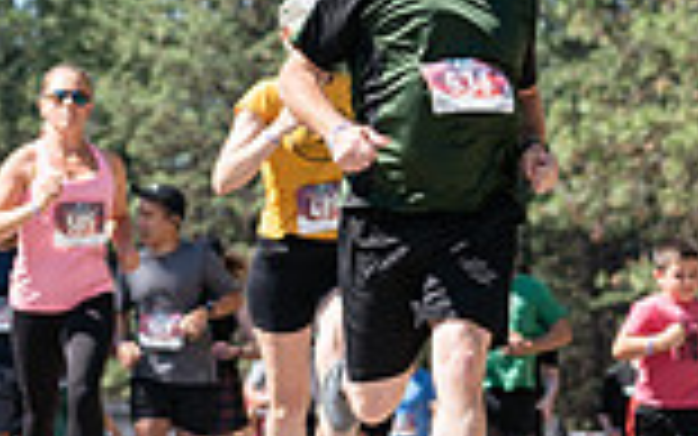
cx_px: -104
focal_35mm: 283
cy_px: 187
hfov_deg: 7.4
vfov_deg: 4.6
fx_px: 5385
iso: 100
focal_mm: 74
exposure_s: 1/500
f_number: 4
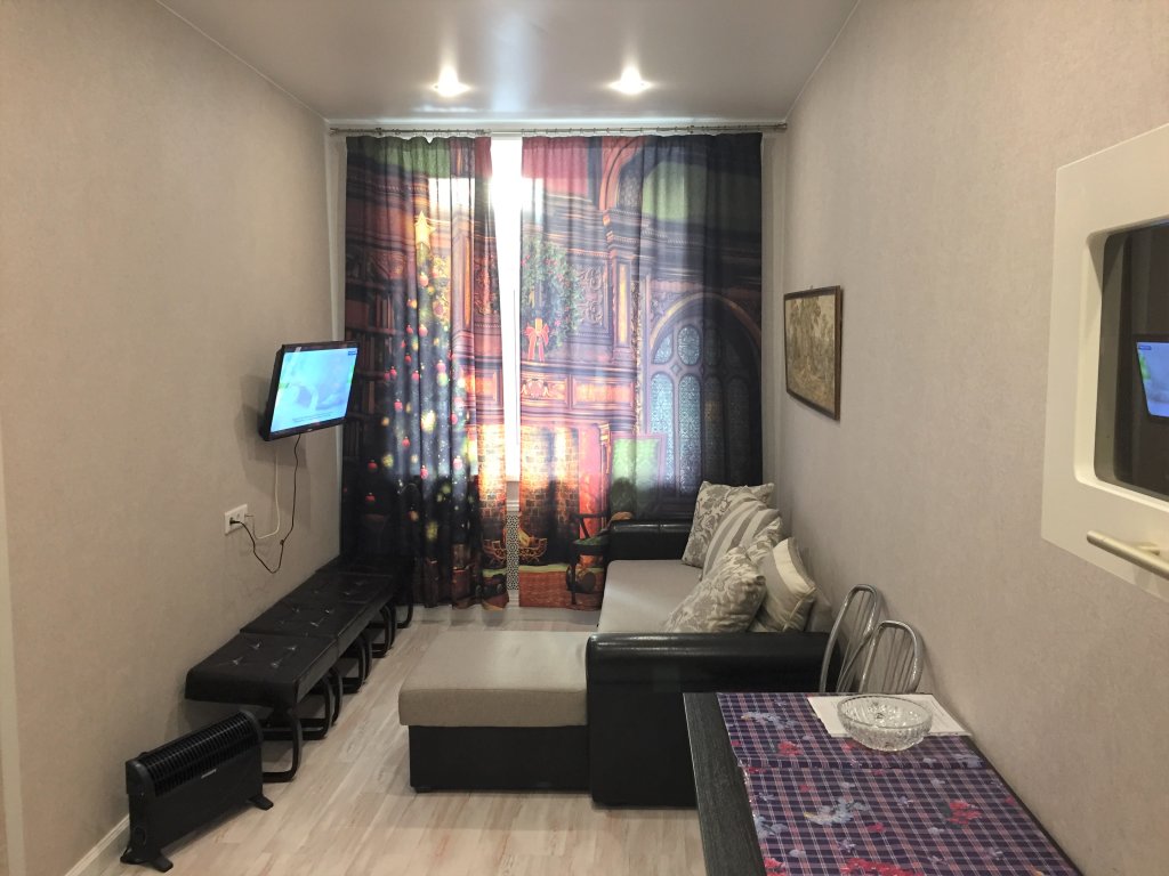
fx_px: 979
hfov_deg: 61.7
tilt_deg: -6.5
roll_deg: -0.7
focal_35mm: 29
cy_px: 438
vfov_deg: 48.2
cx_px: 584
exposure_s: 1/33
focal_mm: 4.15
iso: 160
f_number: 2.2
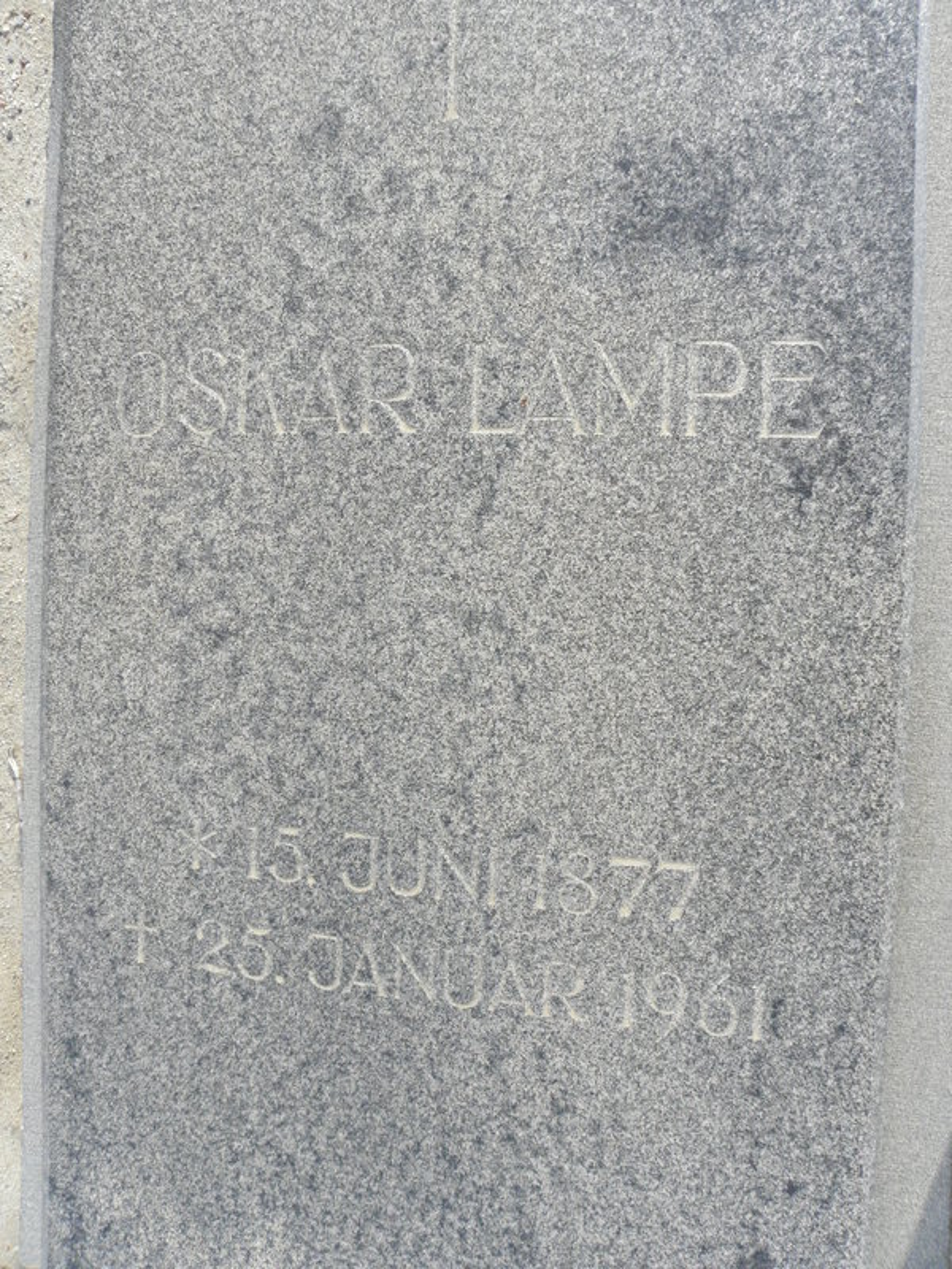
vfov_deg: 67.3
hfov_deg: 53.1
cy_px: 634
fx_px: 953
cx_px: 476
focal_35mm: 26
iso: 200
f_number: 5.6
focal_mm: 4.6
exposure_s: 1/400
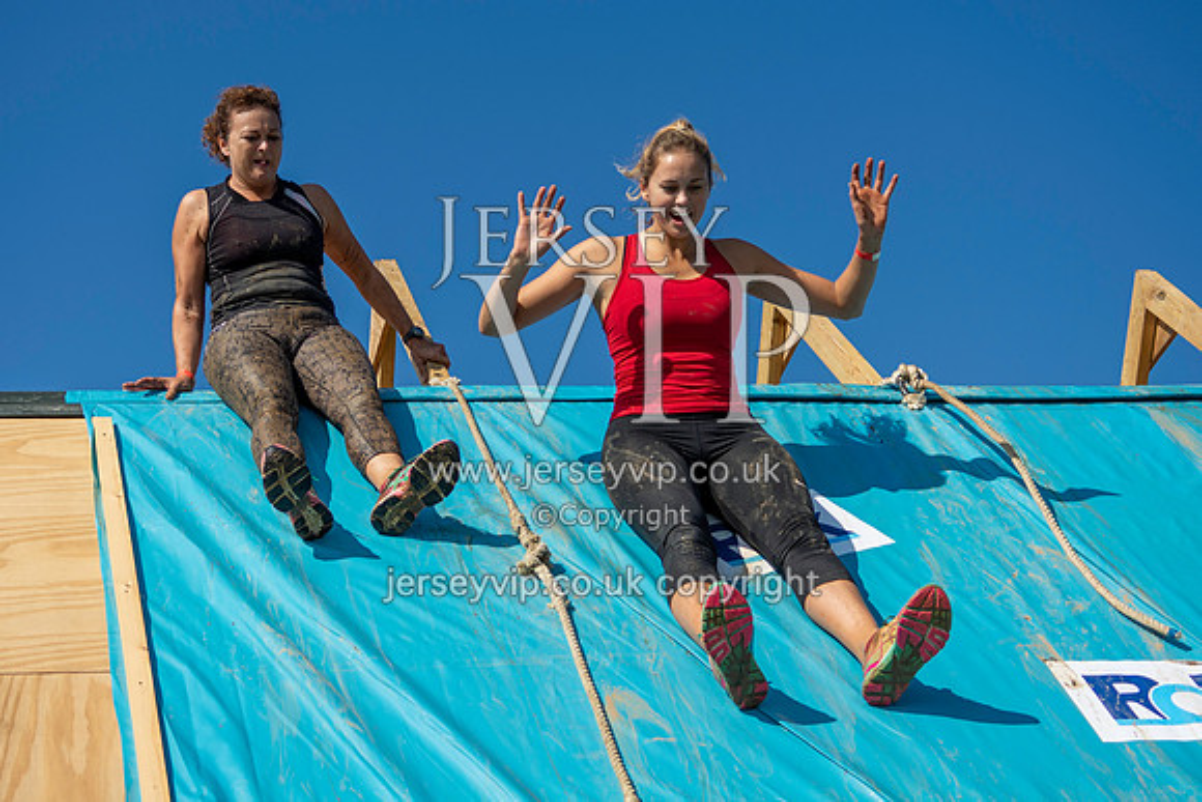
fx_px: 2362
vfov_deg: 19.3
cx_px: 534
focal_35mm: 71
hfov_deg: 28.5
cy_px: 321
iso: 100
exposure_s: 1/2000
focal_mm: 35
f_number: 3.2
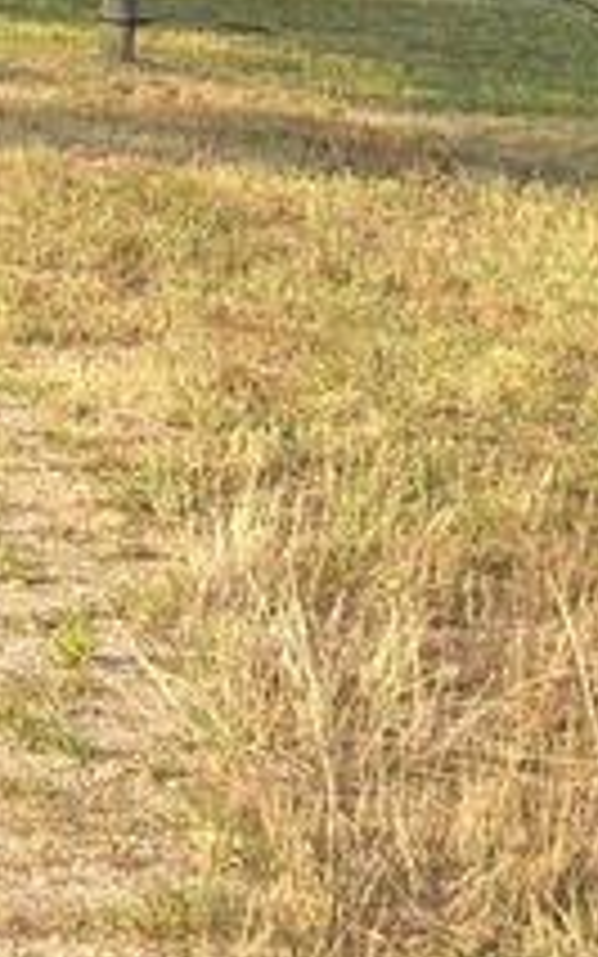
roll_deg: -2.8
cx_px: -220
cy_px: -368
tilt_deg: -1.6
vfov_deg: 13.9
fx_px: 3731
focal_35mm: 143
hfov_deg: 9.0
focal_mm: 3.99
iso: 20
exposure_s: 1/510
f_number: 1.8
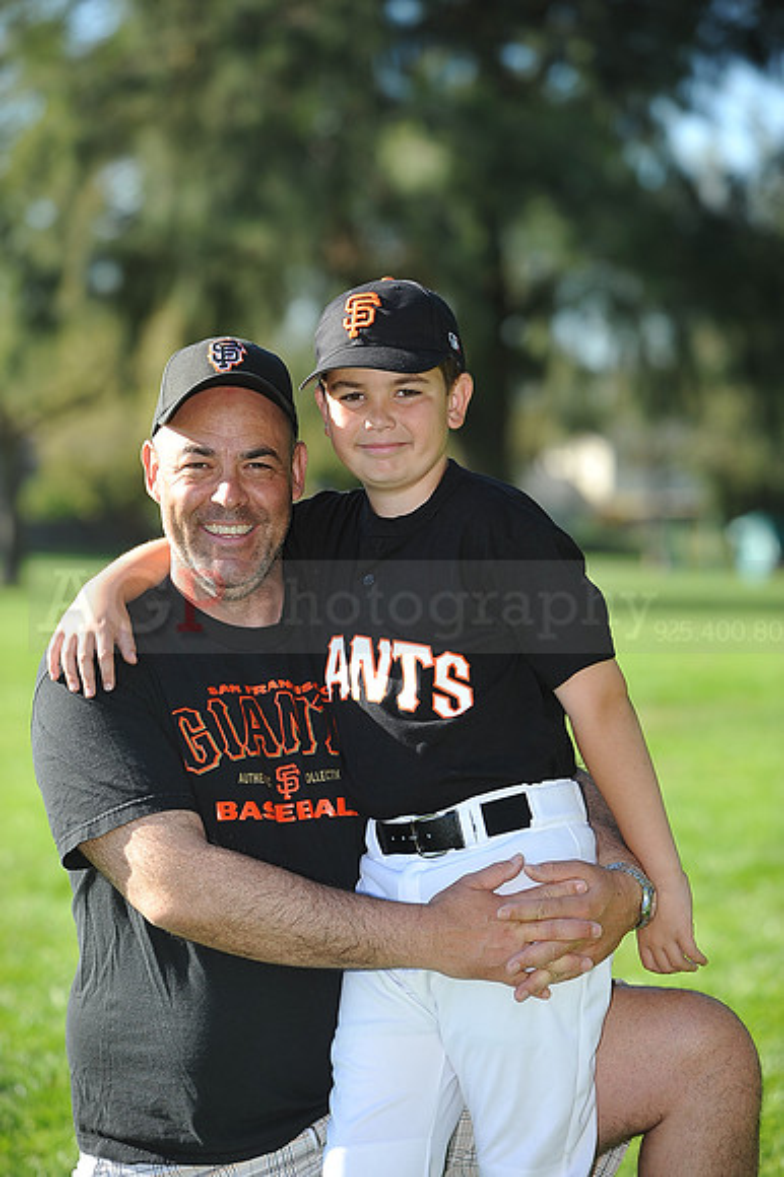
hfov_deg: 10.5
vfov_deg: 15.8
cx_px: 392
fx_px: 4251
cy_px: 588
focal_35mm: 130
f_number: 4
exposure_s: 1/640
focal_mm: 130
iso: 200
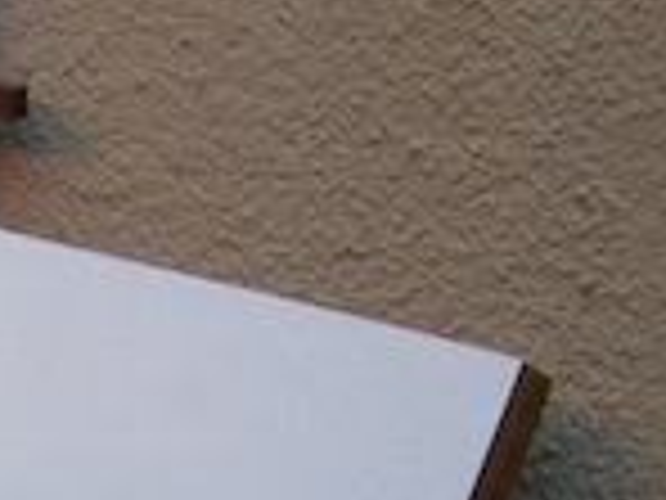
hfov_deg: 9.9
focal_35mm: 191
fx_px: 3675
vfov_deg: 7.5
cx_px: -423
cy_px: 905
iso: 132
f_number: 3.4
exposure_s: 1/61.2
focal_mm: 10.1
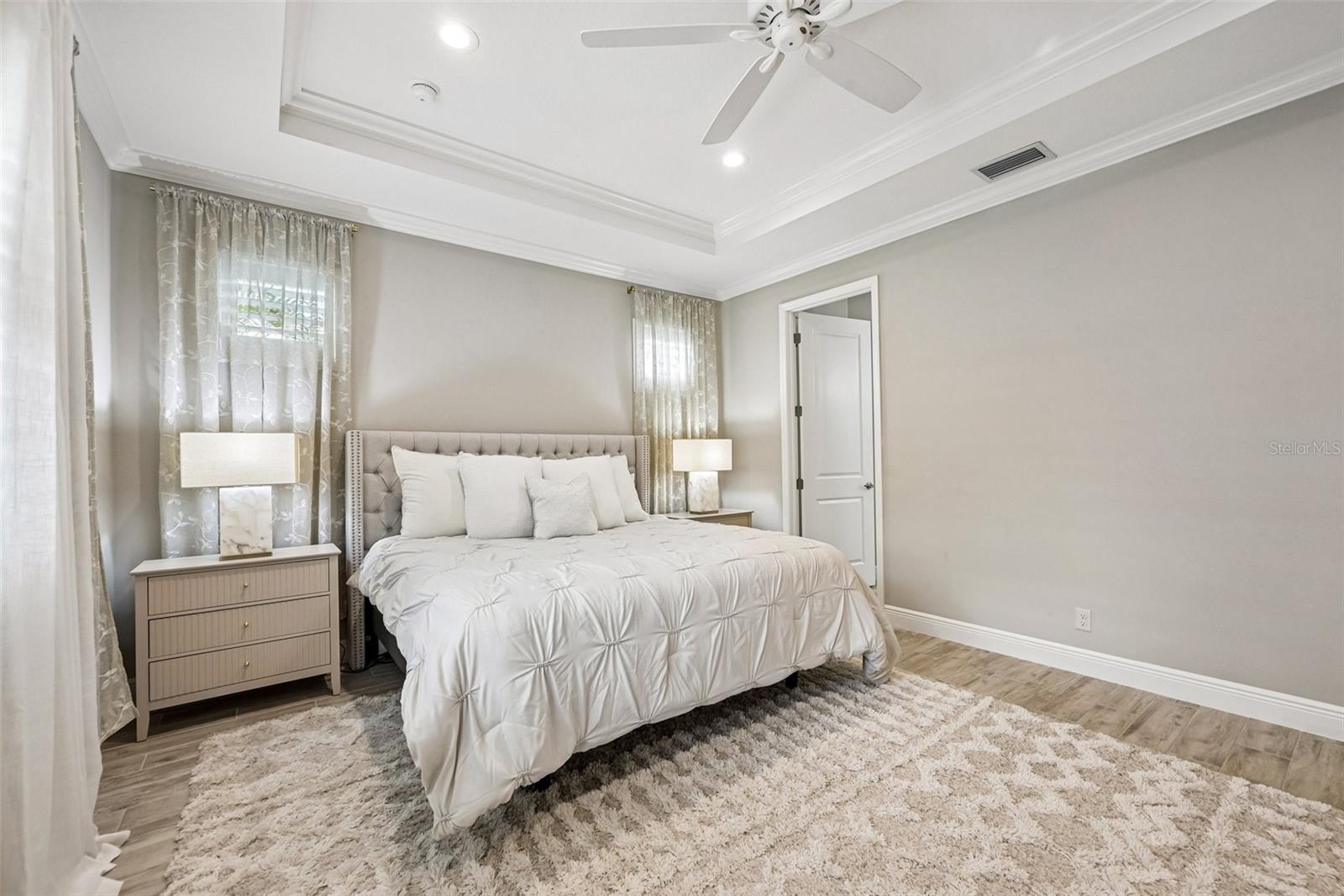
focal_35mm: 15
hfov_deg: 100.4
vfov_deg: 77.3
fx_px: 560
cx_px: 672
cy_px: 448
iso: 400
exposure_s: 1/20
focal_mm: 15
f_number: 8
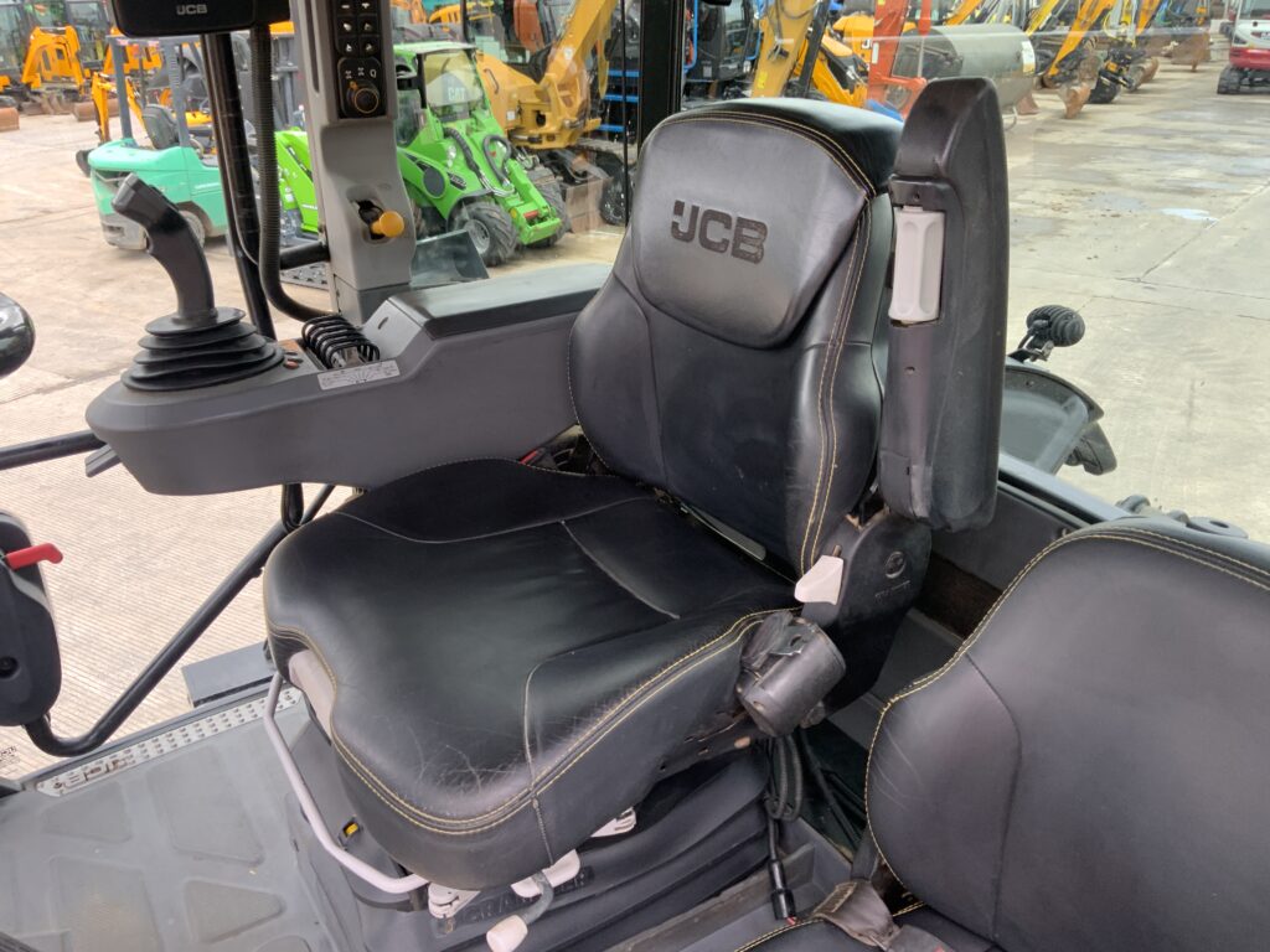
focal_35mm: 29
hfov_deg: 61.7
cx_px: 635
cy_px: 476
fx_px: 1064
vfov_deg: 48.2
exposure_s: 1/122
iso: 40
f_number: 1.8
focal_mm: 3
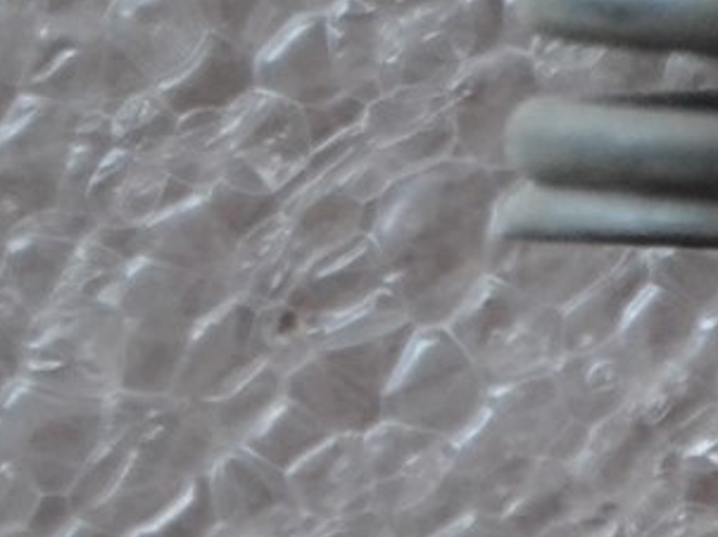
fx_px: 7361
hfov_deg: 5.5
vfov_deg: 4.1
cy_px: -392
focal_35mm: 355
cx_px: 1436
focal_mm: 55
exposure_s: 1/15
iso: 3200
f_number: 5.6
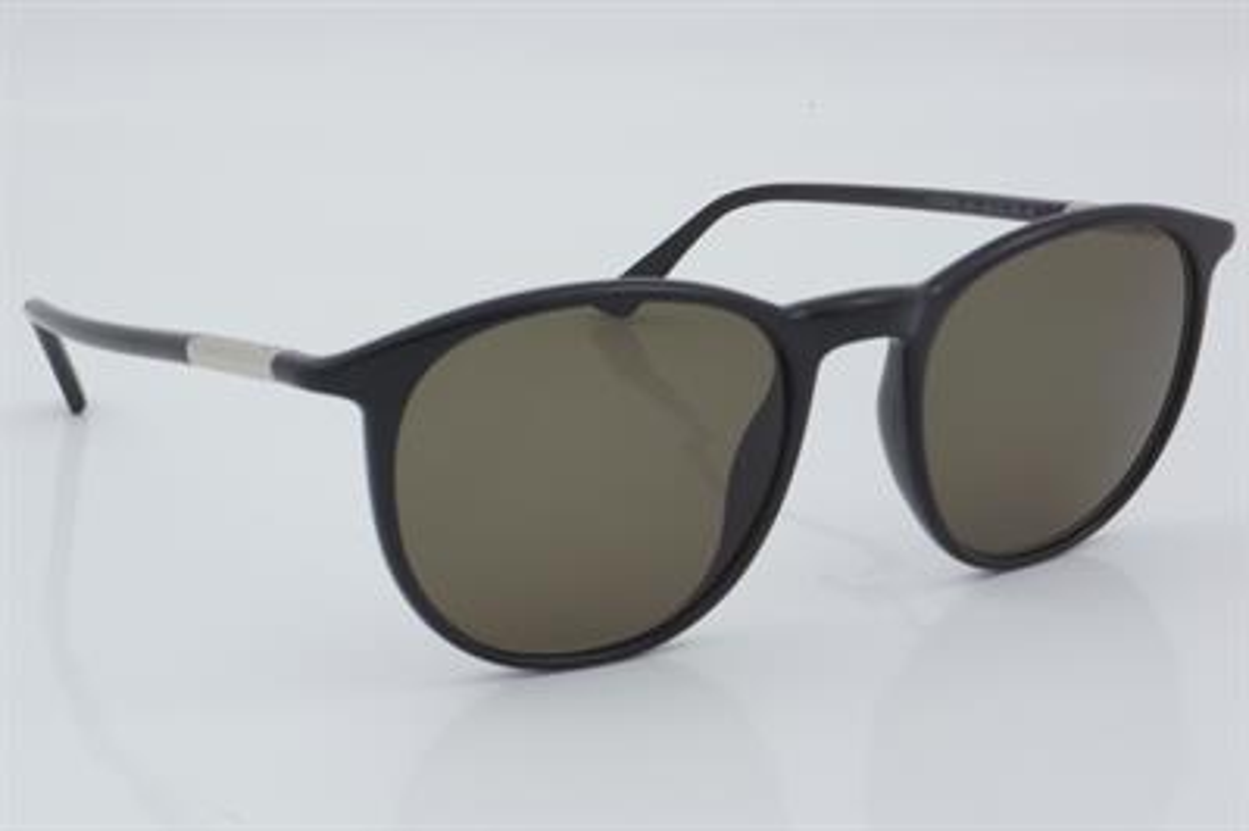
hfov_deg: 27.0
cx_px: 624
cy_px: 416
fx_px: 2600
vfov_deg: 18.2
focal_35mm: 75
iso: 100
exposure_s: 1/4
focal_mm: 50
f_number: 32
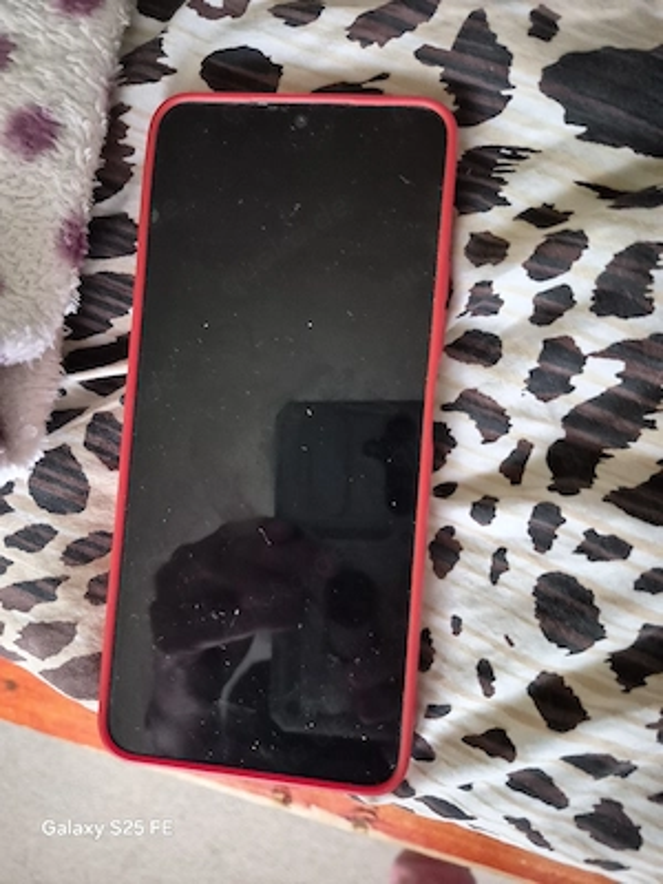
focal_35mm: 23
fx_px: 587
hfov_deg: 58.9
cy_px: 442
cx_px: 332
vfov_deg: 73.9
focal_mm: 5.4
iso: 1600
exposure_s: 1/20
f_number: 1.8
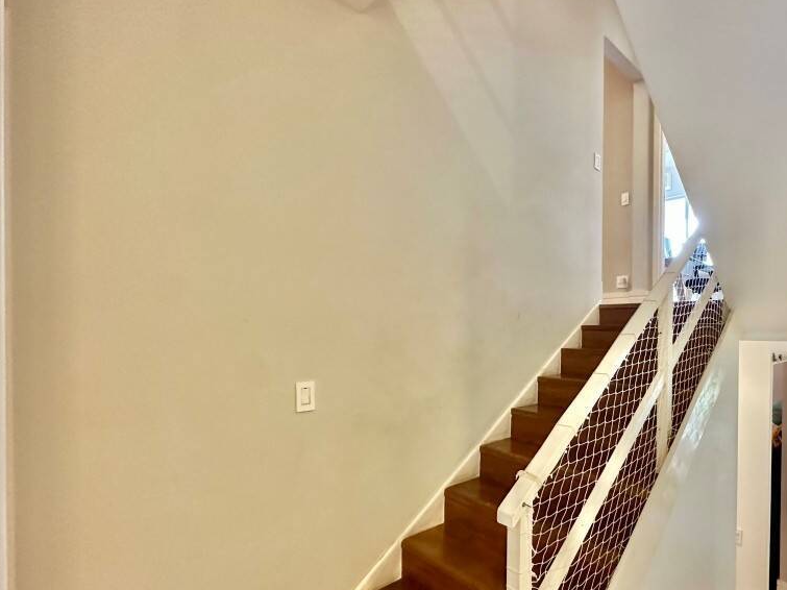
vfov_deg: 68.3
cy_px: 340
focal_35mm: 19
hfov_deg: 82.1
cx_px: 518
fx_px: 432
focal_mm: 2.22
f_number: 2.2
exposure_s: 1/60
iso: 640
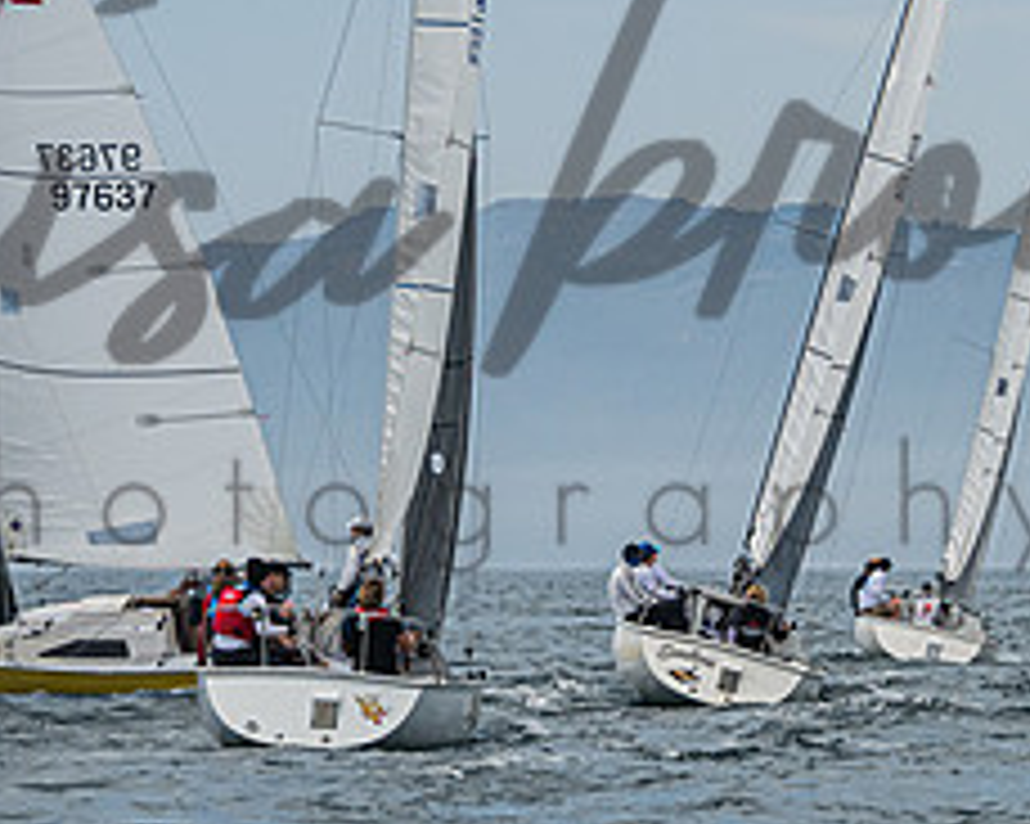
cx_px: 870
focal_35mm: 289
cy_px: 472
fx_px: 8806
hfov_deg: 6.7
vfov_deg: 5.4
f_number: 6.3
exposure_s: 1/5000
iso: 500
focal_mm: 89
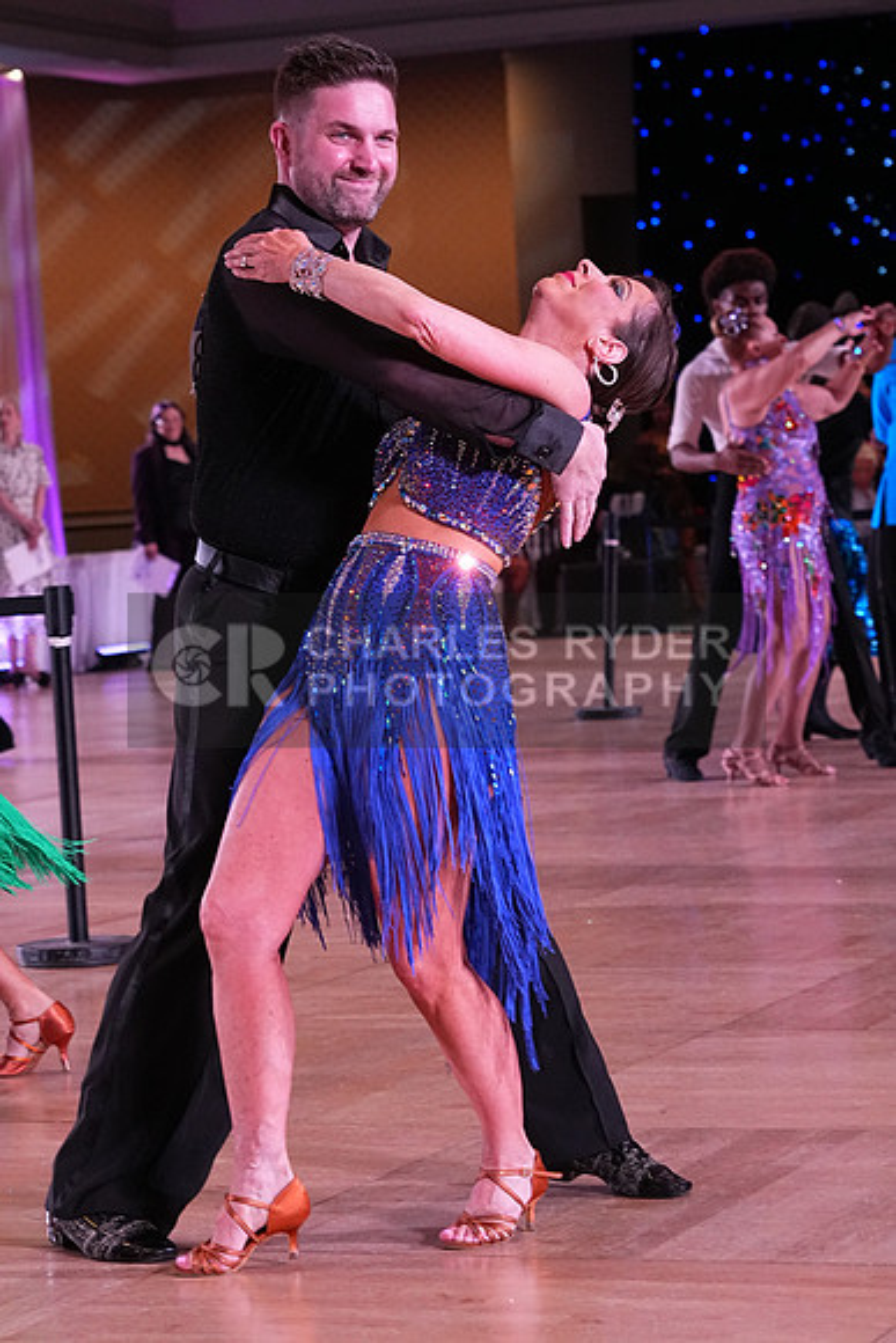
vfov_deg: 17.8
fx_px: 4290
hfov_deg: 11.9
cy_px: 672
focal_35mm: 115
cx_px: 448
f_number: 5.6
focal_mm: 77
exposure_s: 1/400
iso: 3200
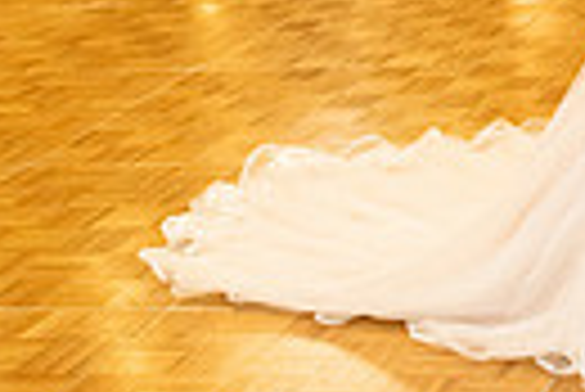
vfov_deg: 12.3
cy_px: -187
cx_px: 900
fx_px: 1741
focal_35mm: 107
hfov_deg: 17.1
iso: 1600
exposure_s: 1/125
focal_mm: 24
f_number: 2.8
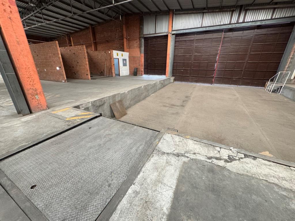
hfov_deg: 102.1
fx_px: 119
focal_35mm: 14
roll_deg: +0.4
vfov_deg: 85.7
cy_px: 110
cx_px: 148
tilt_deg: -21.2
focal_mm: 2.22
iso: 500
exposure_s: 1/60
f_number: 2.2
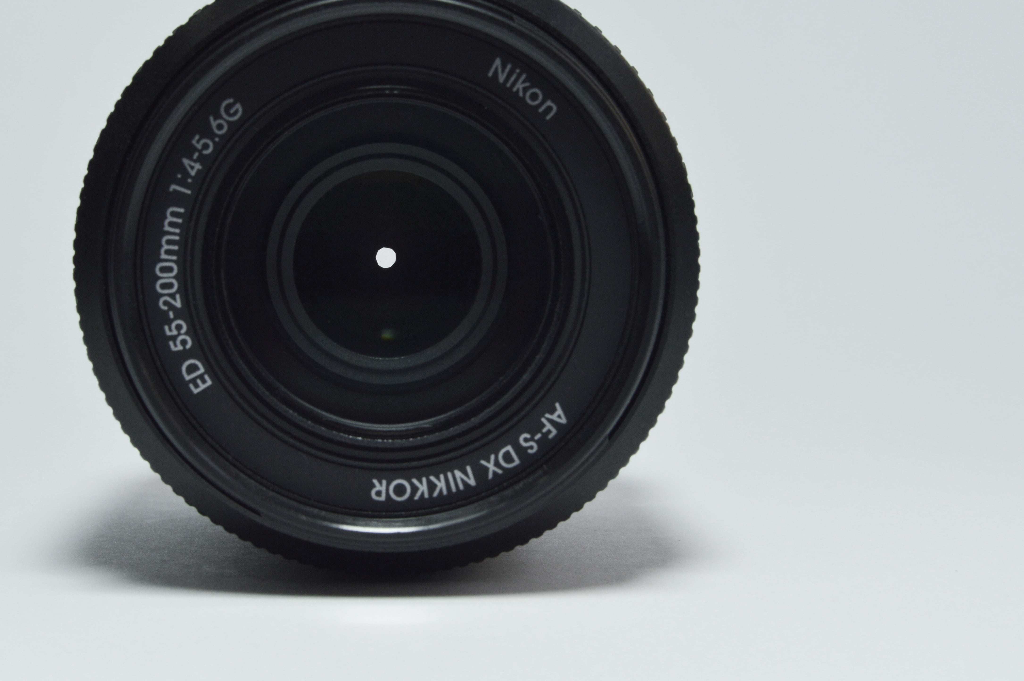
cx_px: 381
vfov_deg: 18.7
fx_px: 2066
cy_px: 262
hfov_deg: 27.7
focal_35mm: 73
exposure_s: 1/50
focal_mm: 35
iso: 200
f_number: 14
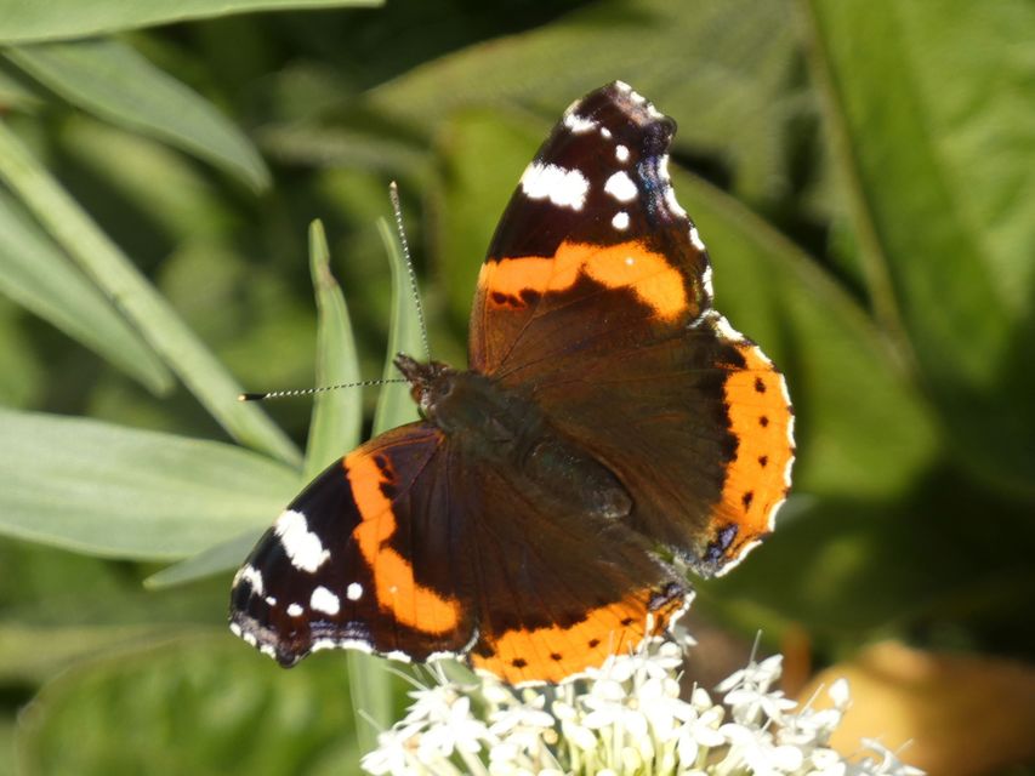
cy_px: 388
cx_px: 518
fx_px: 24730
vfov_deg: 1.8
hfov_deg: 2.4
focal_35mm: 827
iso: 80
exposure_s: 1/125
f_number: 5.6
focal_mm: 148.1
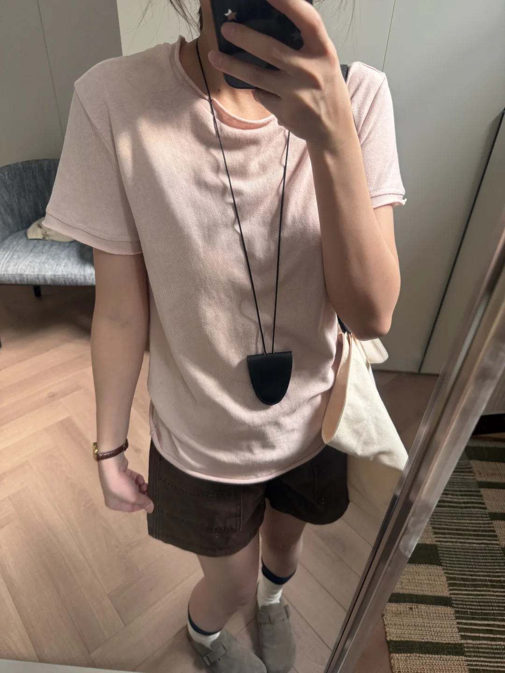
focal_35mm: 24
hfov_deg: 56.8
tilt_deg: -37.8
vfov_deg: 71.6
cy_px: 336
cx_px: 252
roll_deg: -5.4
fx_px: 467
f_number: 1.78
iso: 200
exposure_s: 1/82
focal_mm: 6.76
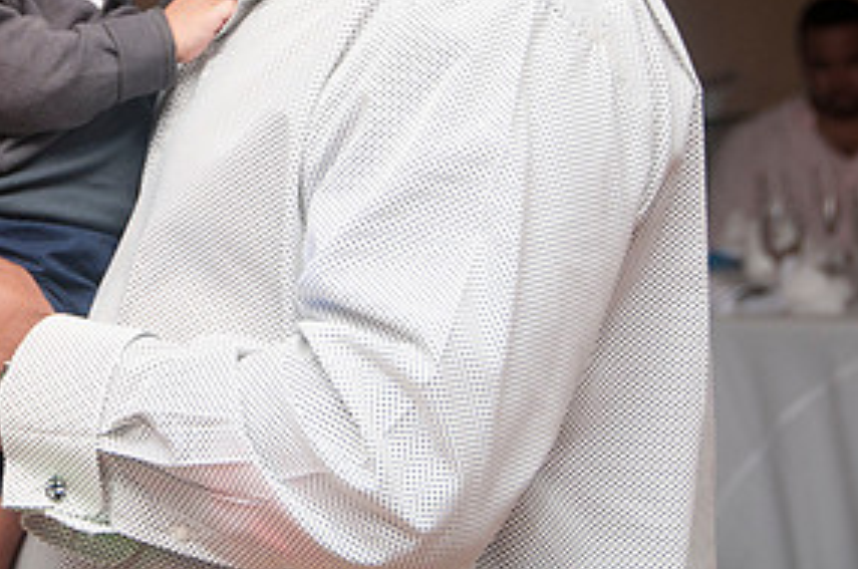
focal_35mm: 183
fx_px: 4354
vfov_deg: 7.4
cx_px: 3
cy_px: -8
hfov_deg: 11.1
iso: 400
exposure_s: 1/125
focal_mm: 60
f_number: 5.6
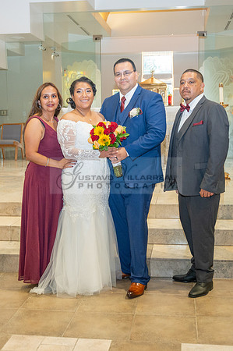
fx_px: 482
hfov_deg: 27.2
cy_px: 176
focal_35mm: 50
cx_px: 114
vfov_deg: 40.0
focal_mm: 33
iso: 2500
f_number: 4
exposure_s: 1/125
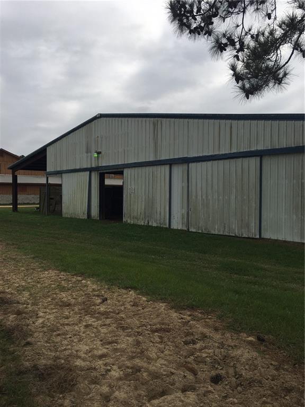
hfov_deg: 48.2
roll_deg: -1.7
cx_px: 152
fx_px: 341
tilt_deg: -3.0
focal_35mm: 29
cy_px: 204
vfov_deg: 61.7
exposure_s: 1/2331
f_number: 2.2
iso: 25
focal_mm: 4.15
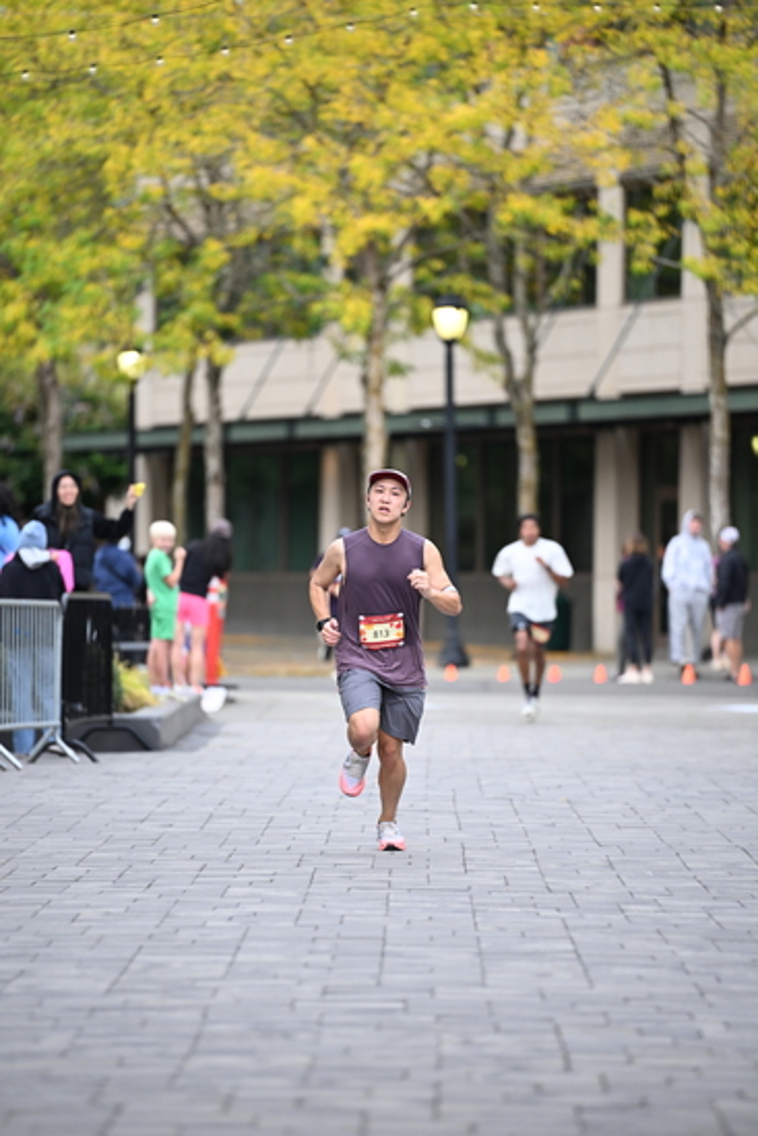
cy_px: 568
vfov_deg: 10.3
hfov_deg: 6.9
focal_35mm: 200
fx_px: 6312
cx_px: 379
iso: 1000
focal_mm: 200
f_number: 2.8
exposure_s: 1/1600
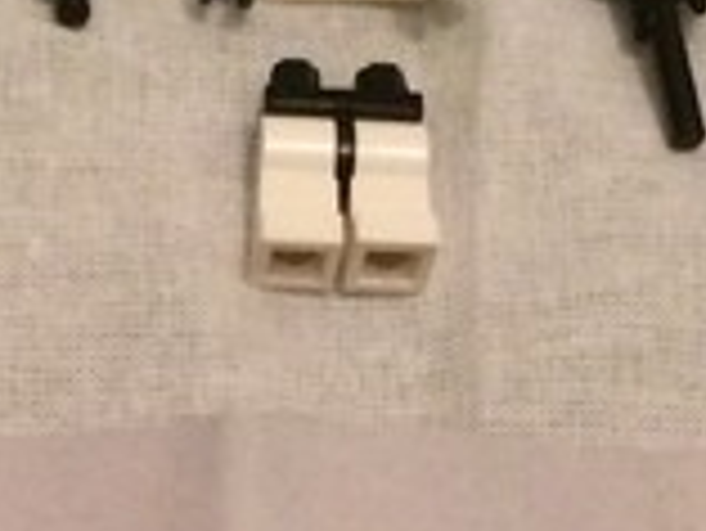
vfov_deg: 8.6
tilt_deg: -69.2
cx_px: 76
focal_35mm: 166
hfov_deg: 11.8
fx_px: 3388
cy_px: 947
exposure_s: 1/17
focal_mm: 4.15
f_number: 2.2
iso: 320
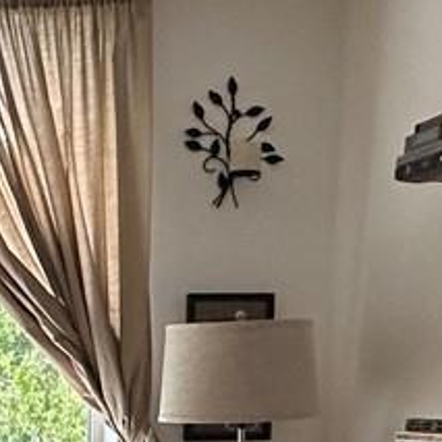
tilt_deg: -5.5
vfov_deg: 17.7
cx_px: -176
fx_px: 1343
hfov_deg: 17.2
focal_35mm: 93
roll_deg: +0.2
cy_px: 544
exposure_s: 1/120
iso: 250
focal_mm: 2.22
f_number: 2.2
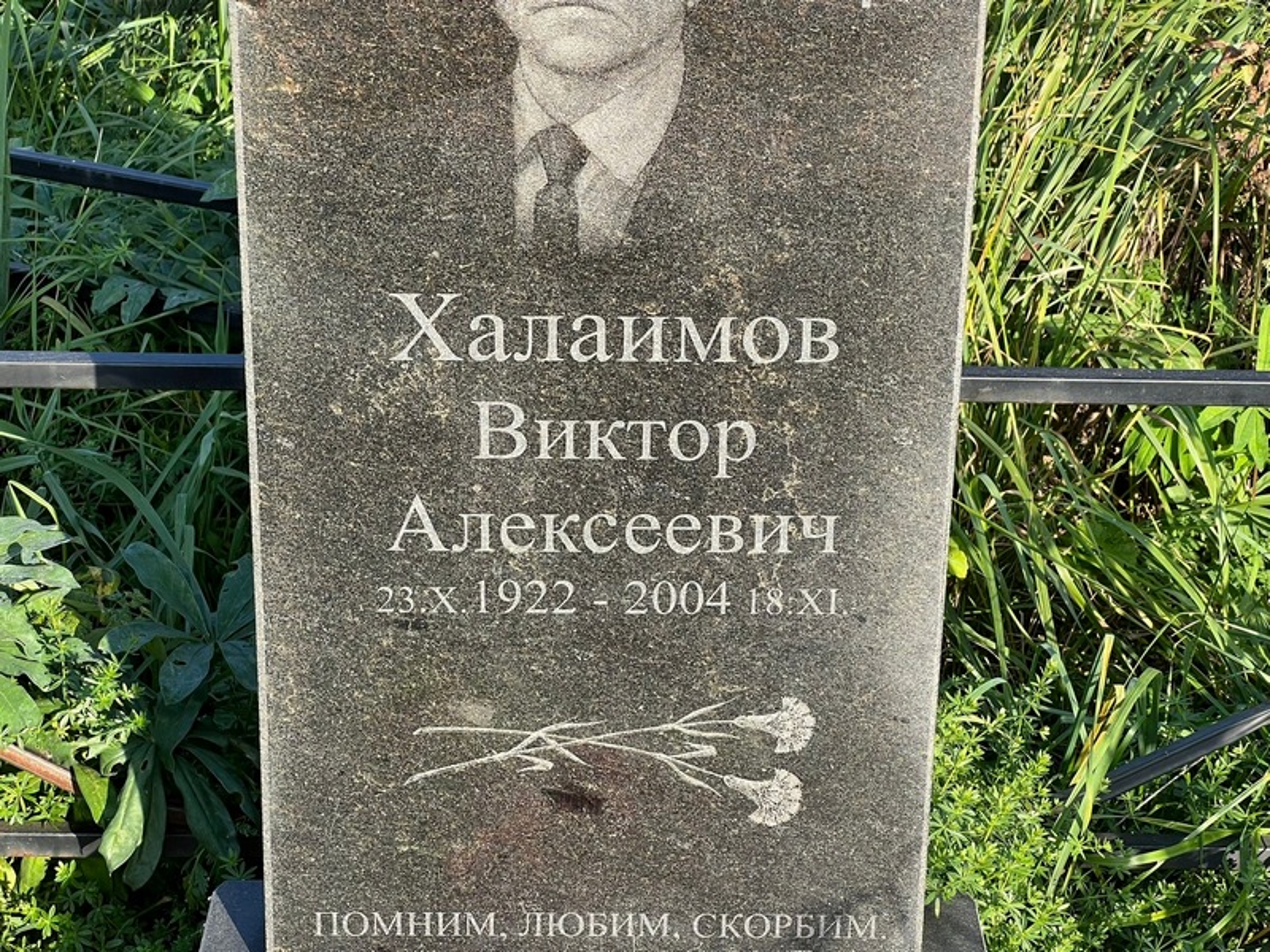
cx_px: 635
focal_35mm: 77
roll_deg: -1.2
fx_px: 2825
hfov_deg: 25.3
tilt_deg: -22.5
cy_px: 476
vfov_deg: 19.1
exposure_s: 1/216
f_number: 2.8
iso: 32
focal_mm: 9
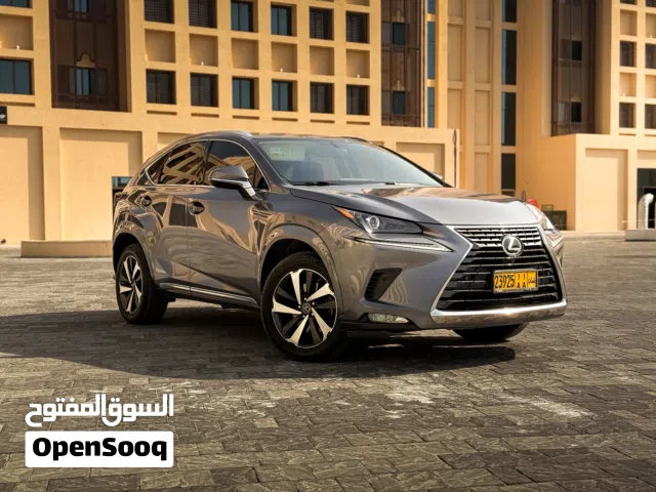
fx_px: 910
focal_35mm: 48
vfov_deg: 30.3
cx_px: 328
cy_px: 246
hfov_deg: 39.7
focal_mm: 6.76
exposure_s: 1/7100
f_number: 1.8
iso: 100
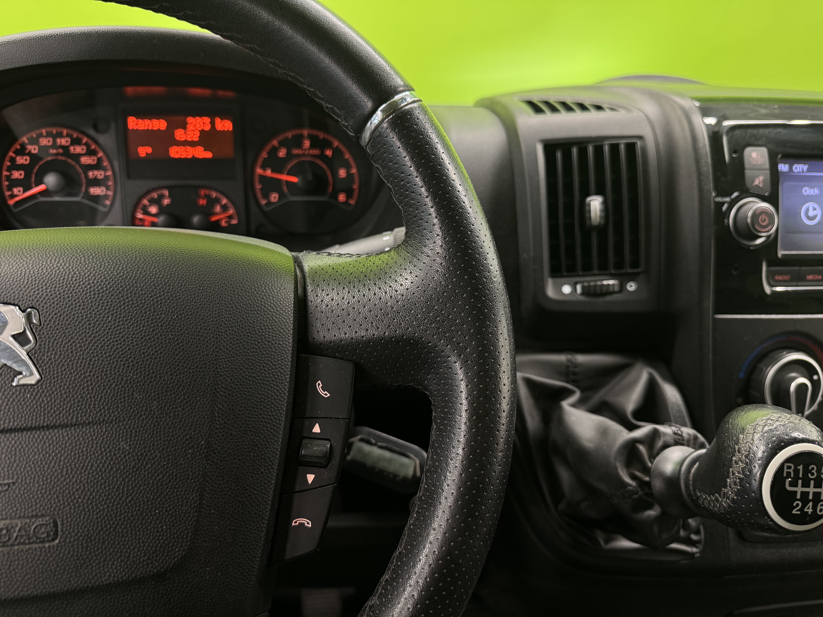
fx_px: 571
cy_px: 308
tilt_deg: -32.6
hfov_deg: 71.6
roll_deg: -4.5
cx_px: 412
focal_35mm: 24
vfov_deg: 56.8
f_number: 1.78
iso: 400
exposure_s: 1/50
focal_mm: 6.76
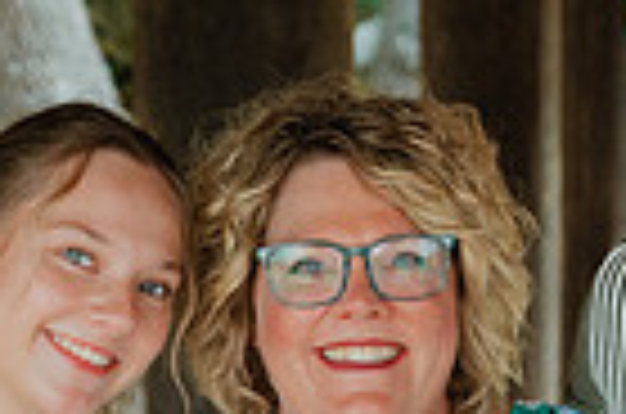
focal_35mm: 201
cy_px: 472
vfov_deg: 6.8
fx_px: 3487
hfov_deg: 10.2
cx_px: 459
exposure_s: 1/1000
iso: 2000
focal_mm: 48
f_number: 3.5
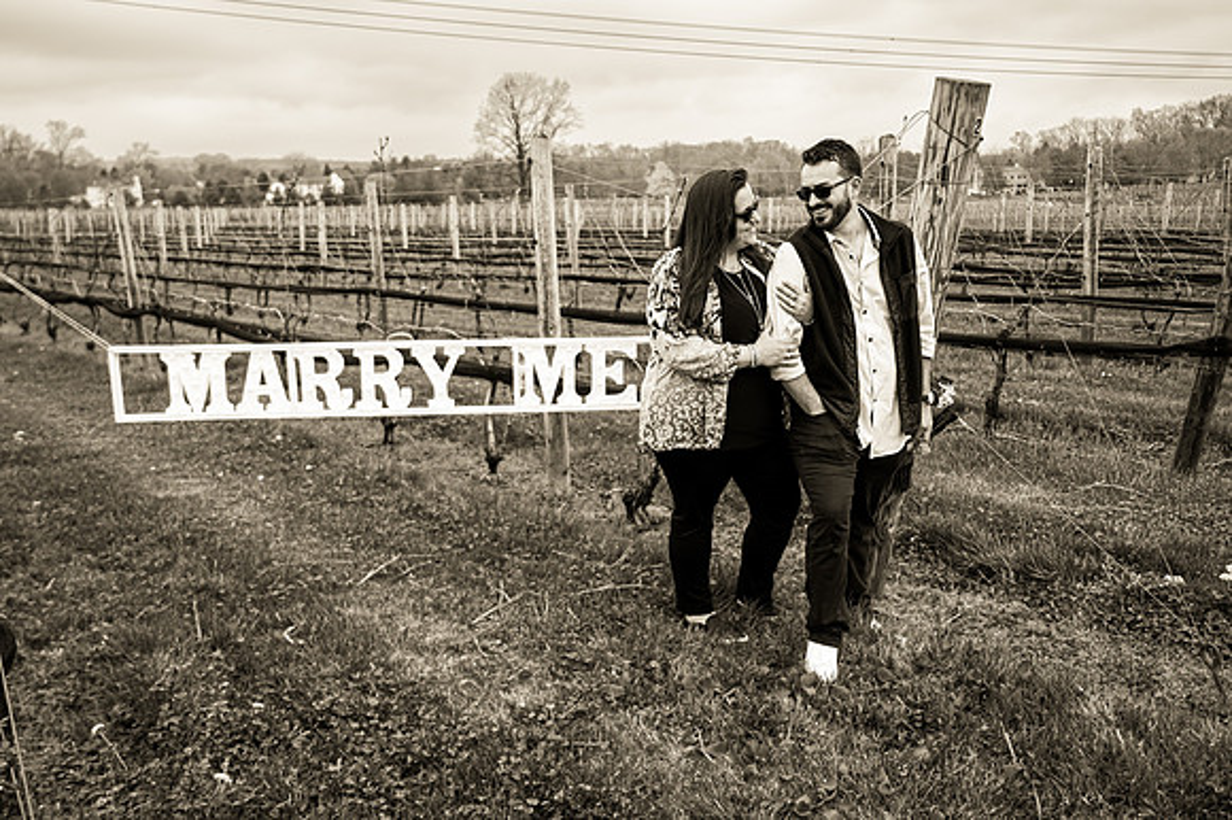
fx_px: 1117
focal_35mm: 33
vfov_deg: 40.3
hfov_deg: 57.7
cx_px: 617
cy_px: 410
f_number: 4
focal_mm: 32
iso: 64
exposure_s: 1/200
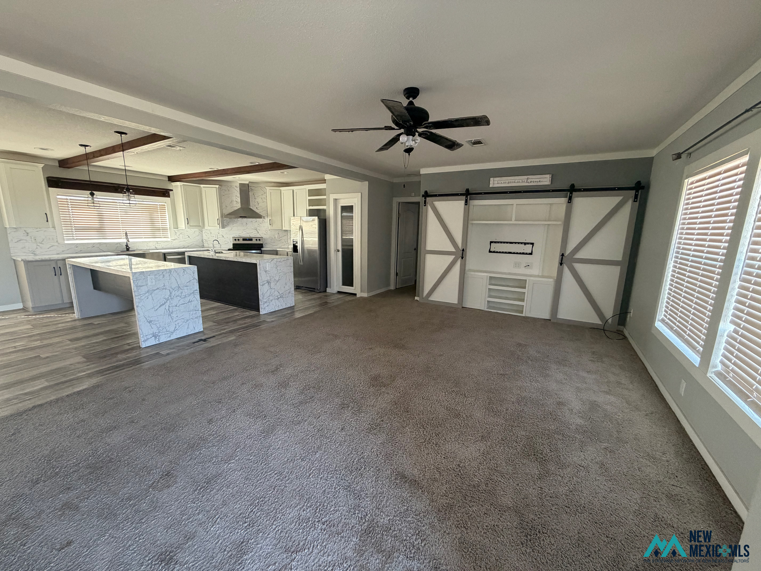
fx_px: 308
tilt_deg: -11.6
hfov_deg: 102.1
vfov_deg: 85.7
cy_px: 286
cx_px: 380
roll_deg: -1.2
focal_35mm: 14
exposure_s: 1/103
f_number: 2.2
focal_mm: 2.22
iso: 320
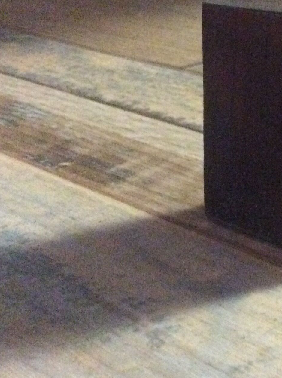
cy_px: 149
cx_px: 245
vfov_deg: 29.3
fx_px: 719
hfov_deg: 21.8
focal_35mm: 66
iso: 800
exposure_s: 1/17
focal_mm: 3.3
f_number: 2.4
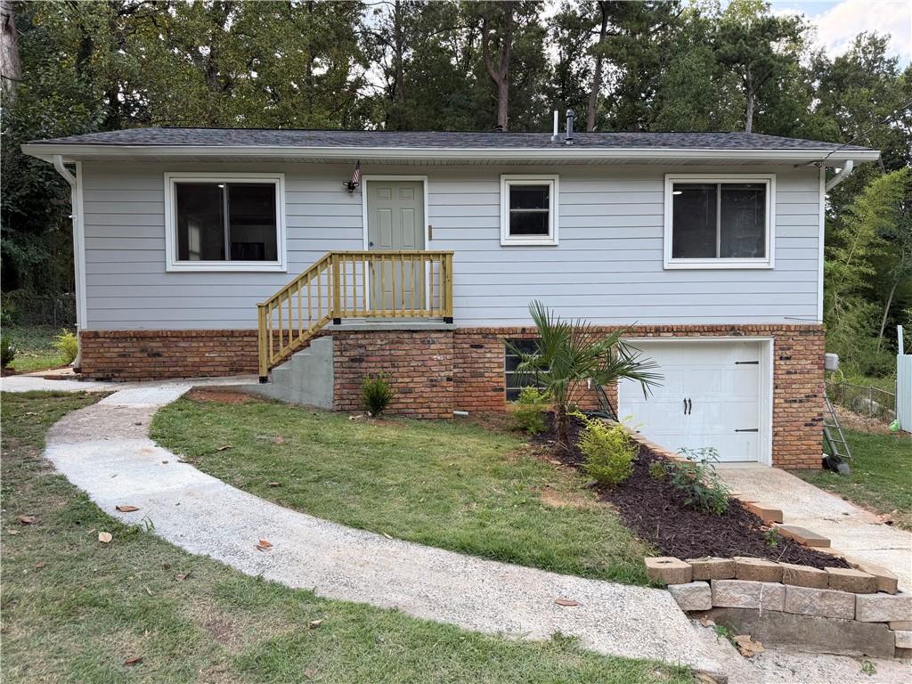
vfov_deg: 56.8
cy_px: 342
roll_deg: +1.2
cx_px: 456
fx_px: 632
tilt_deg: -1.8
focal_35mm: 24
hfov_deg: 71.6
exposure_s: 1/637
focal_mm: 6.76
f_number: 1.78
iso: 80
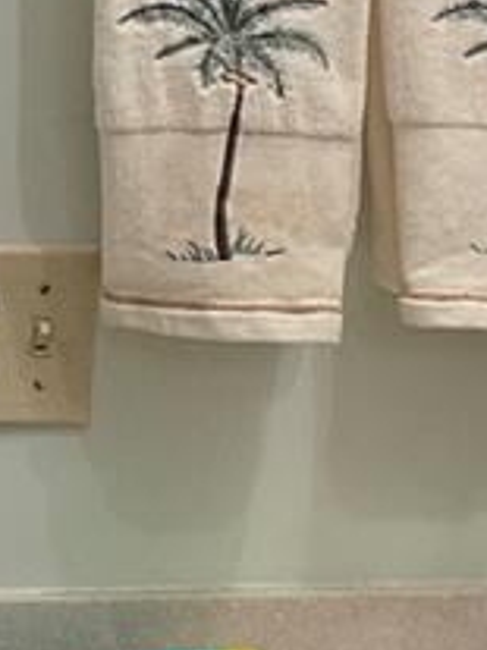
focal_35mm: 168
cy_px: 336
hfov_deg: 8.8
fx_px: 3155
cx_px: 72
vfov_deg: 11.8
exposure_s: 1/60
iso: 40
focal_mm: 3
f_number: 1.8
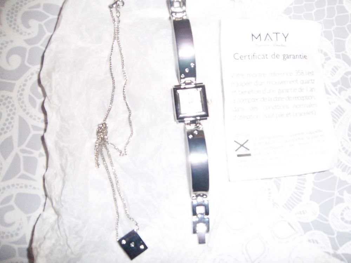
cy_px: 132
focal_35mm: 28
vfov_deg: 49.7
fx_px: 284
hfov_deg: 63.4
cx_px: 176
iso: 160
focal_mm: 5.1
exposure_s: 1/64
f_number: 3.5
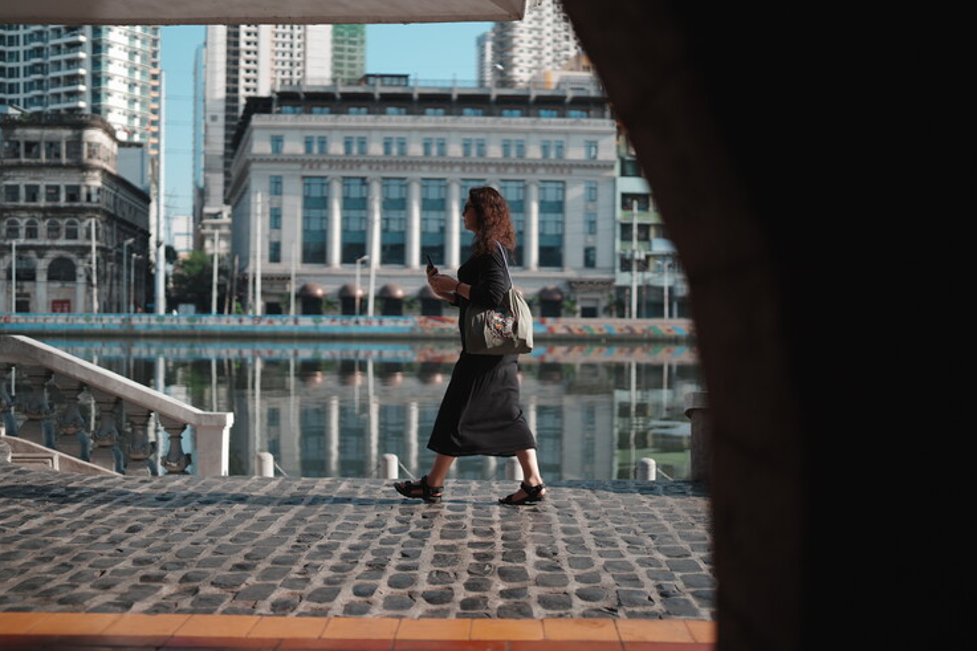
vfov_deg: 35.0
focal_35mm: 38
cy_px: 328
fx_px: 1031
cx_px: 483
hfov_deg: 50.7
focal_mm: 35
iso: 50
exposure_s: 1/4000
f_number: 1.2
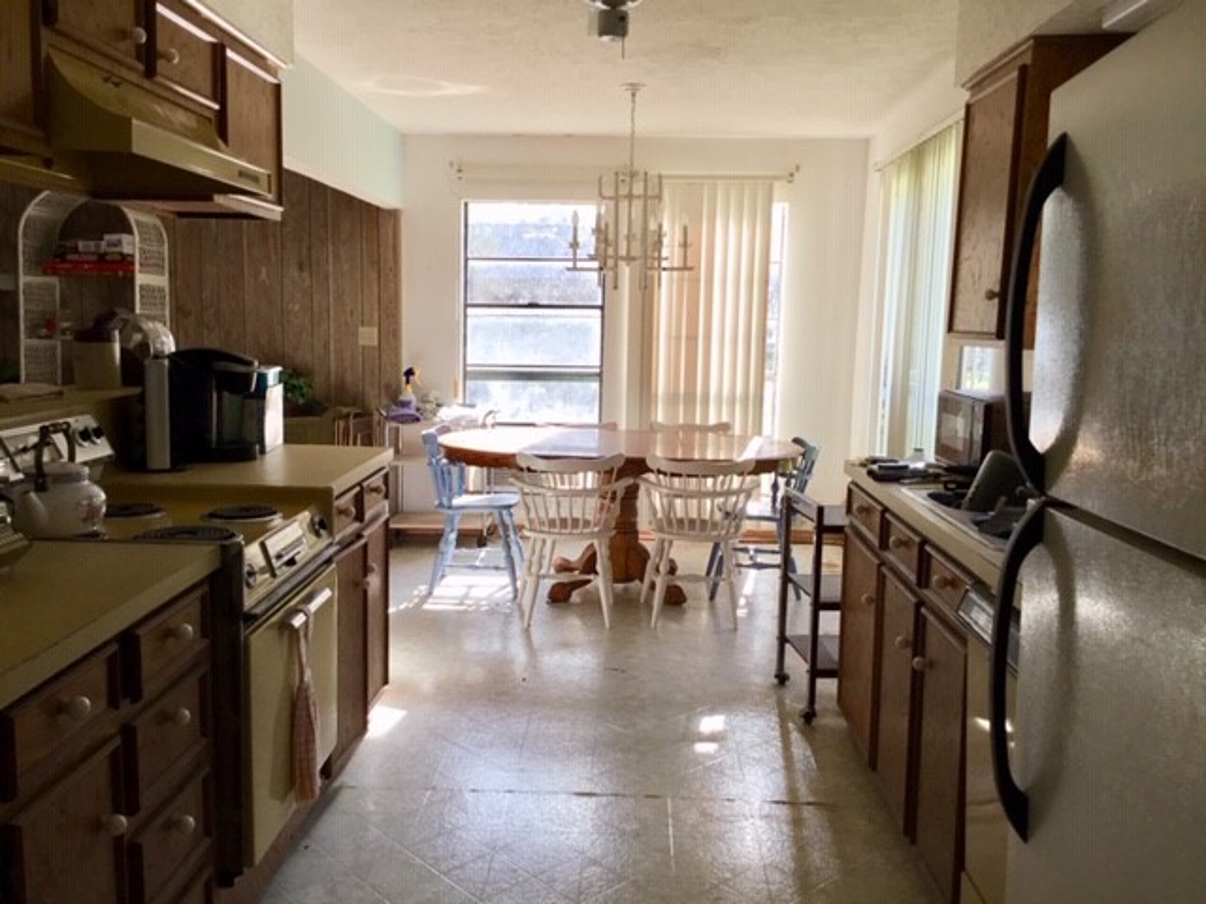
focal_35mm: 31
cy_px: 452
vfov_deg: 45.4
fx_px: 1080
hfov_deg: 58.4
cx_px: 603
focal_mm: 3.3
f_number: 2.4
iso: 25
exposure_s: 1/150
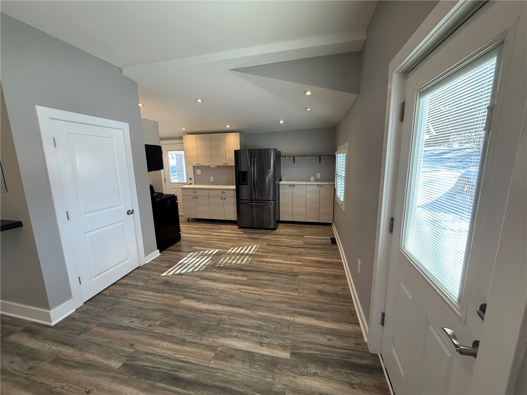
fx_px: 213
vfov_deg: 85.7
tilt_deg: -9.1
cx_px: 264
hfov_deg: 102.1
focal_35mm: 14
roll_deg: +0.9
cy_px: 198
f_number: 2.2
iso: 125
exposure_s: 1/120
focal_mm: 2.22
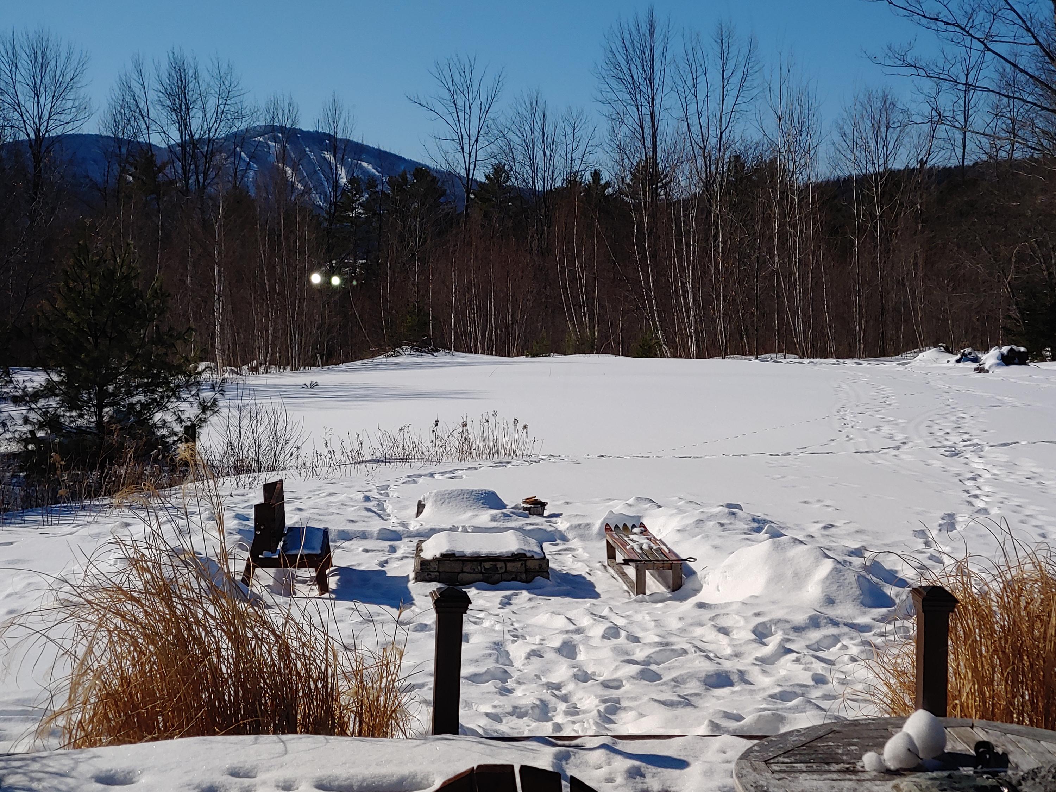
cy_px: 396
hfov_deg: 33.8
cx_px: 528
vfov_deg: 25.7
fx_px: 1739
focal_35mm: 57
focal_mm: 5.88
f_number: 2.4
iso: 50
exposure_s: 1/1316
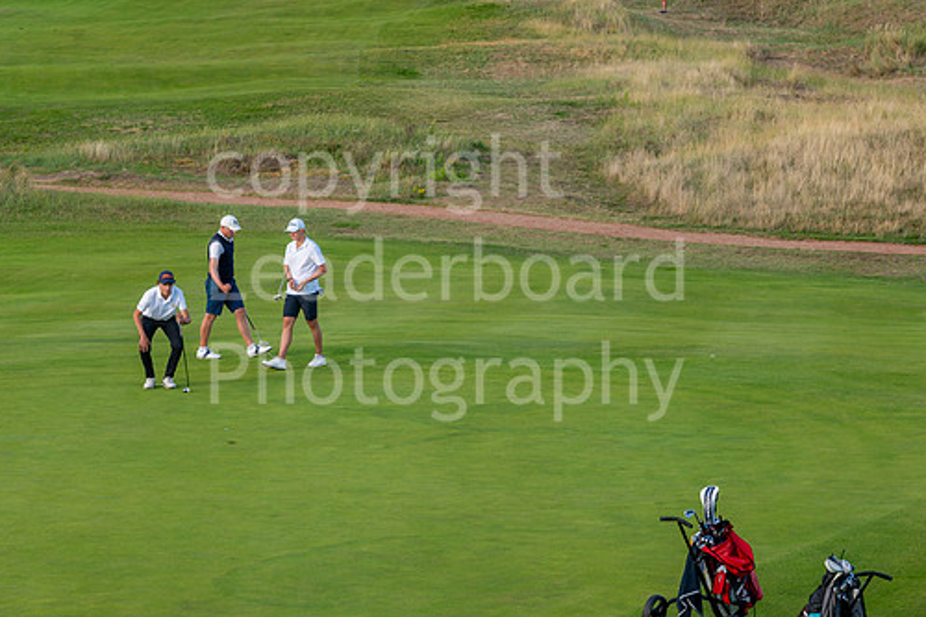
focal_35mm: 174
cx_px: 450
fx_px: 4474
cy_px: 287
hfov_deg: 11.8
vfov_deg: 7.9
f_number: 8
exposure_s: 1/125
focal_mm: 150
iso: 100
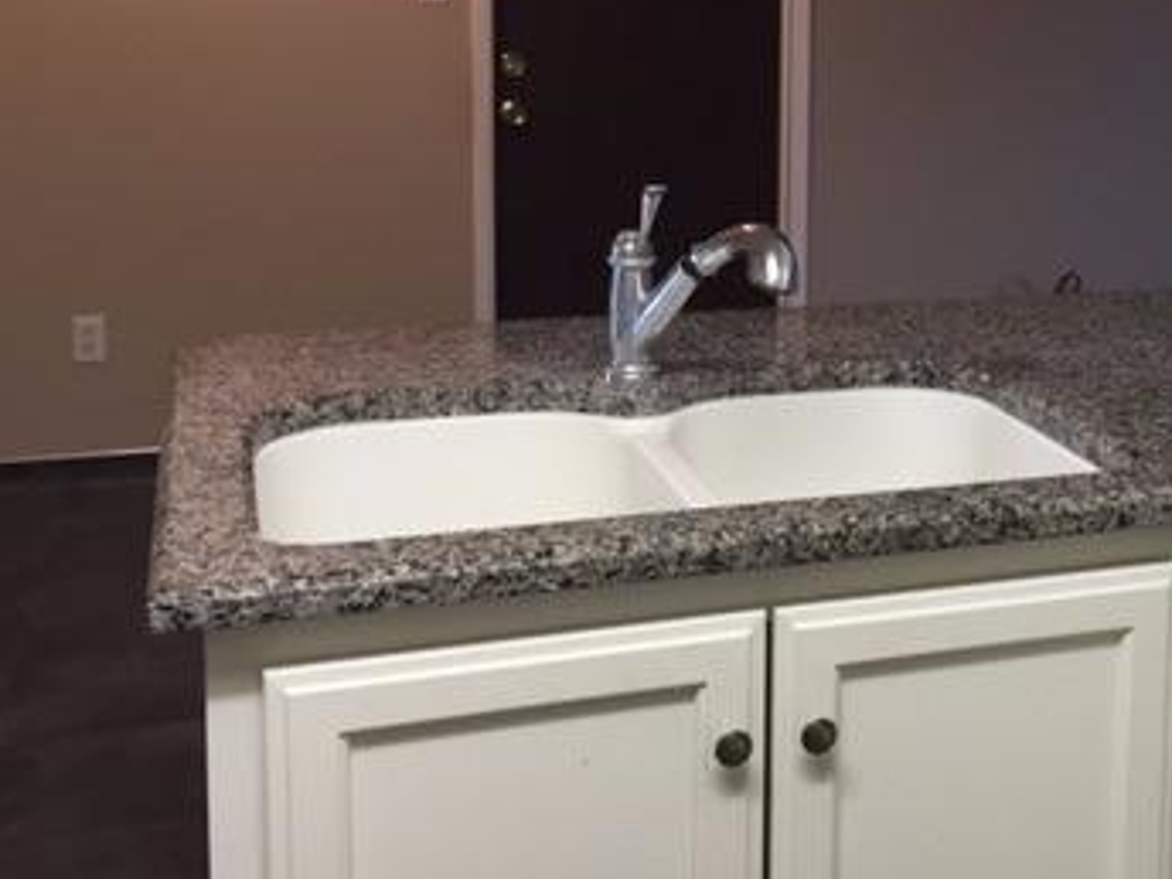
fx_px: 1828
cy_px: 225
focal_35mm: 54
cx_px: 1026
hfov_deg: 33.9
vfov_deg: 26.7
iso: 80
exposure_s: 1/30
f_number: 2.2
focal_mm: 4.15
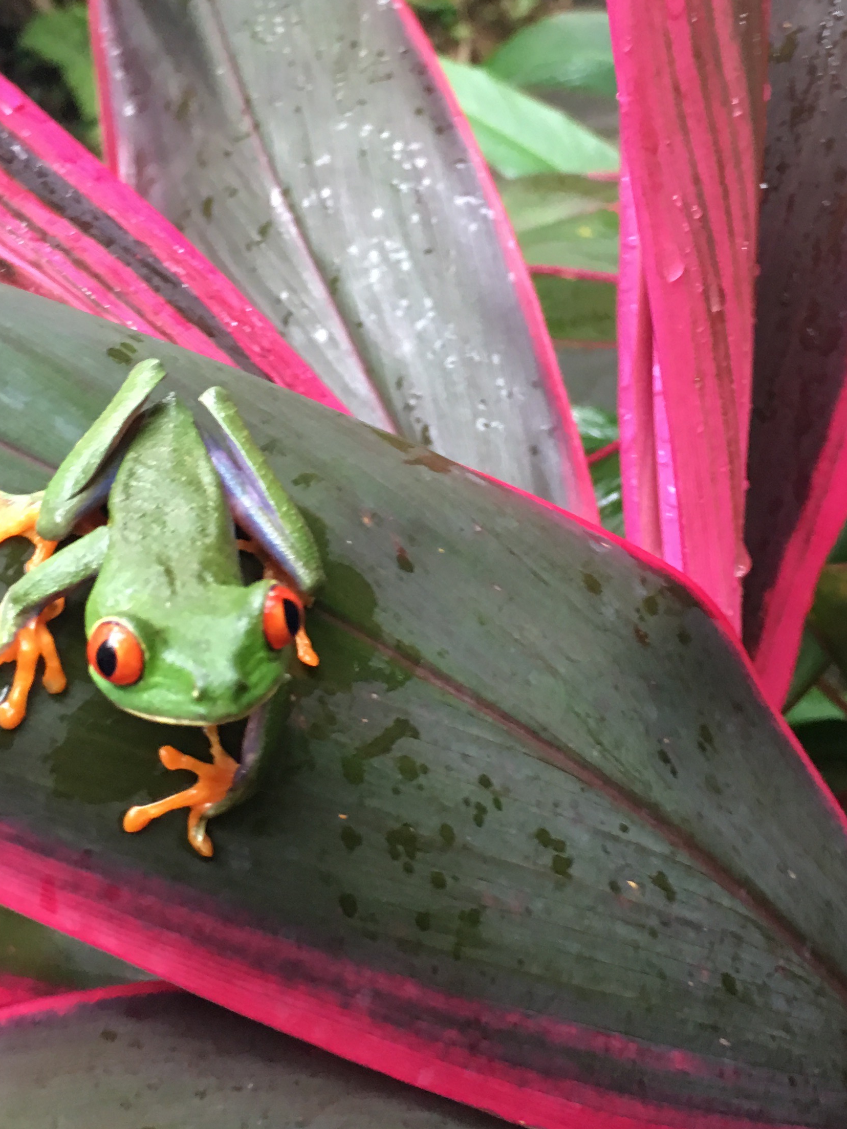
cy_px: 511
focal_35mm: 53
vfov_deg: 36.1
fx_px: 1729
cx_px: 417
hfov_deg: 27.5
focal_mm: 4.15
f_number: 2.2
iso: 64
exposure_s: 1/15
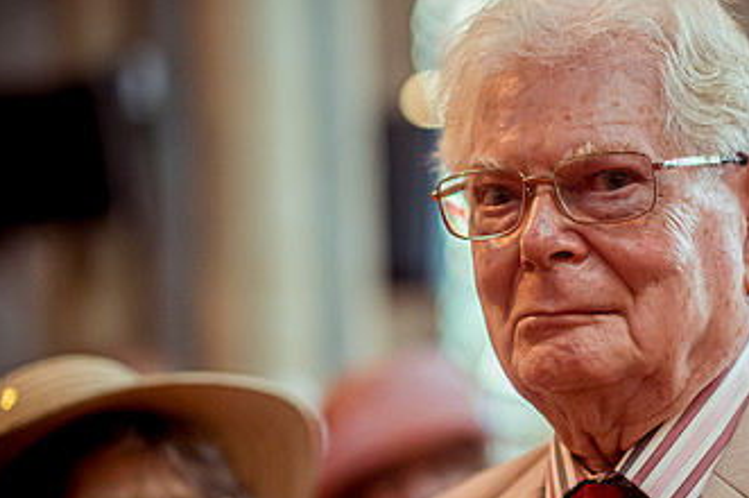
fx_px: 3097
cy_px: 235
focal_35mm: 149
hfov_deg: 13.7
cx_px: 595
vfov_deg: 9.2
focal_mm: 85
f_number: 2.2
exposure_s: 1/500
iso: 2500
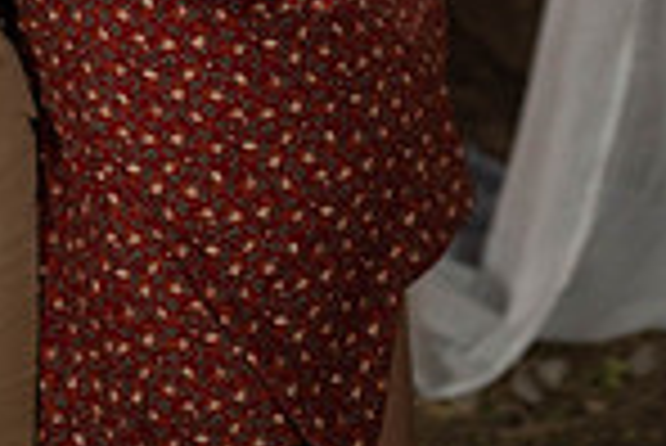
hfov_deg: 9.7
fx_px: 3944
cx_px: 338
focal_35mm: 213
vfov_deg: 6.2
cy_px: -527
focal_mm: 70
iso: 640
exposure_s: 1/60
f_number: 2.8
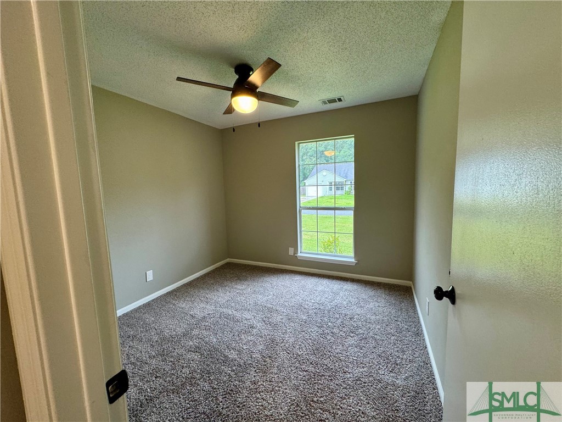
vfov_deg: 85.7
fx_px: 227
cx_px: 281
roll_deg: +1.5
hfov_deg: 102.1
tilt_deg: -5.7
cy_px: 211
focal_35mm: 14
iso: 160
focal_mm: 2.22
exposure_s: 1/120
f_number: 2.2
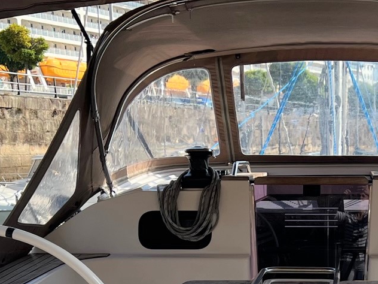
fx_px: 906
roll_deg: +1.4
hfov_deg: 23.3
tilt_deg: -14.2
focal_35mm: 83
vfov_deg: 16.6
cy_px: 385
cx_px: 295
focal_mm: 5.7
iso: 50
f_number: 1.5
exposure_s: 1/2994
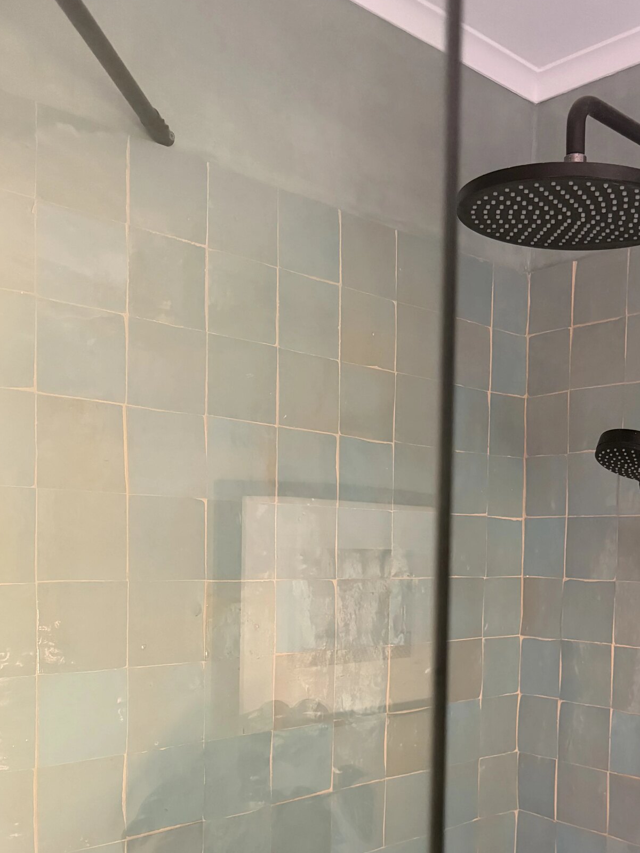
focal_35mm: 36
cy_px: 590
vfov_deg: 50.1
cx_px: 450
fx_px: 887
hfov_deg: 39.0
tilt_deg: -2.9
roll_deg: -1.5
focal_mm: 6.76
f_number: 1.78
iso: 800
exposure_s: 1/50
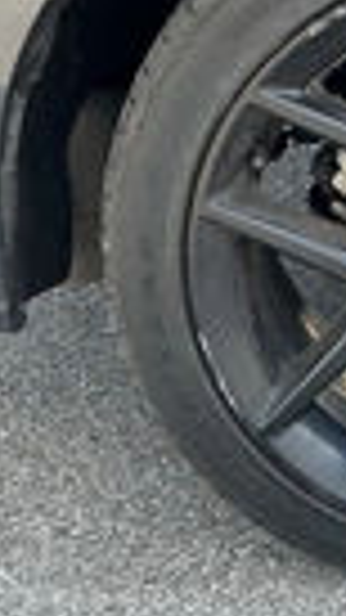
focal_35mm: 89
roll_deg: -0.4
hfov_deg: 12.7
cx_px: 557
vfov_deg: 23.9
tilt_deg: -19.6
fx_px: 1453
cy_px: 234
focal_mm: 3
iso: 25
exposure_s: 1/221
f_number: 1.8
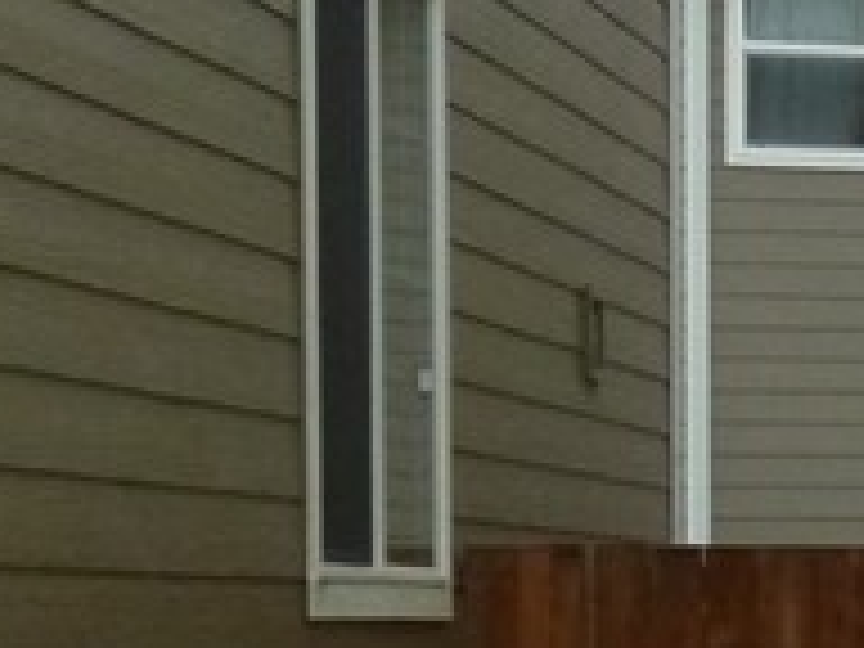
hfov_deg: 8.7
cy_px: 711
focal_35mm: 208
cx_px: 1989
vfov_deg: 7.1
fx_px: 5192
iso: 400
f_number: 3.7
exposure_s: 1/640
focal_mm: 6.9
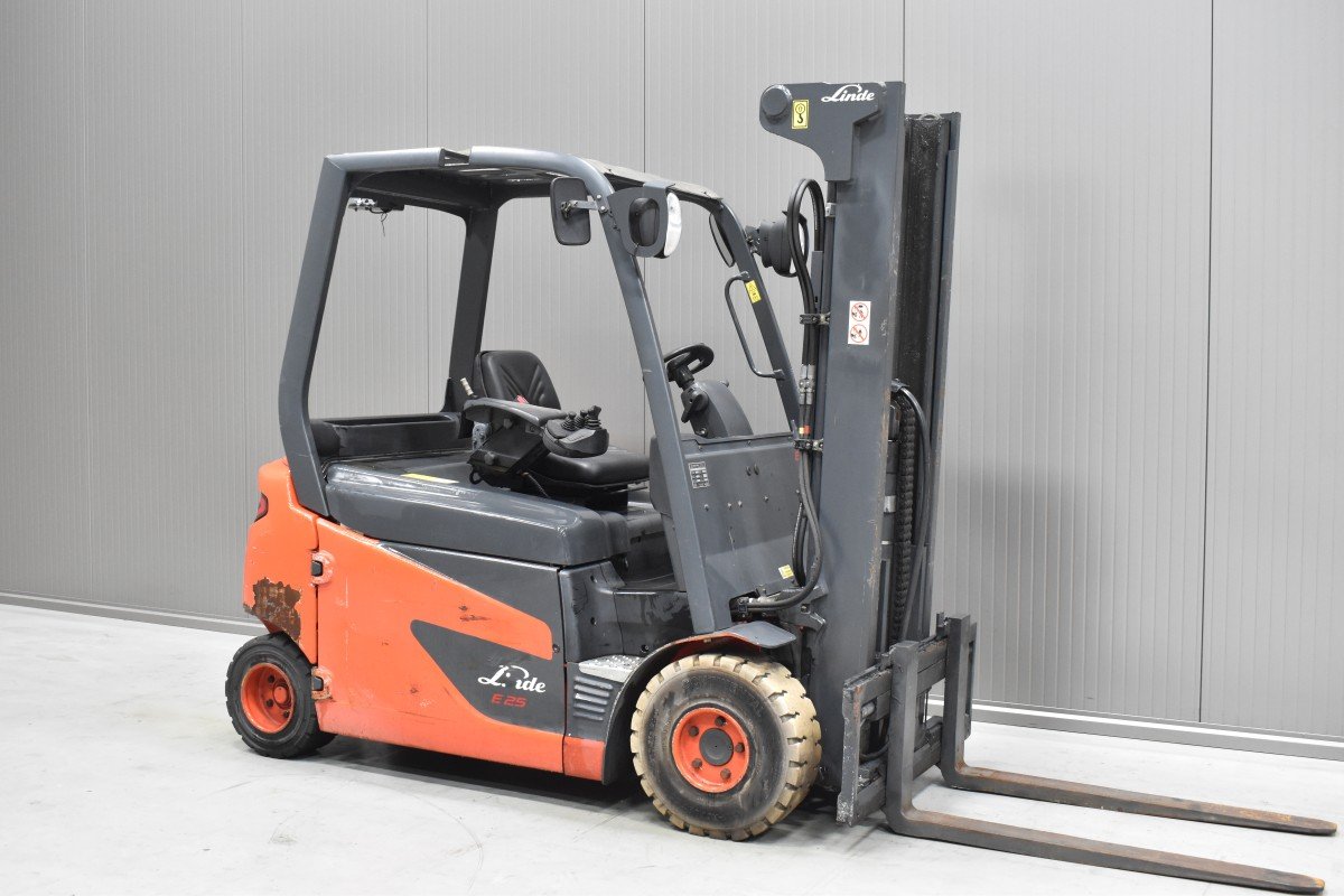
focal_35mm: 38
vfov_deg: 35.5
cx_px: 672
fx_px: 1400
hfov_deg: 51.3
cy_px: 448
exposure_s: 1/25
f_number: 5.6
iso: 2000
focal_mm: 25
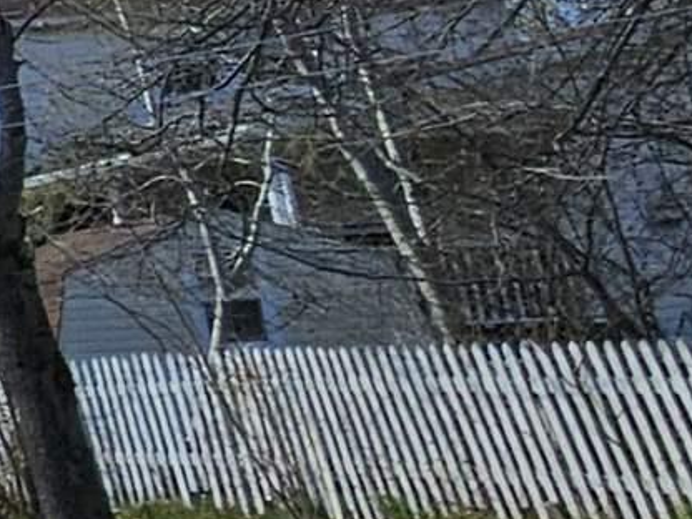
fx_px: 1919
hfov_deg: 10.5
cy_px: 8
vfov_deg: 15.1
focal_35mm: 96
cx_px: -1549
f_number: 2.2
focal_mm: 2.2
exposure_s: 1/2715
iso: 50
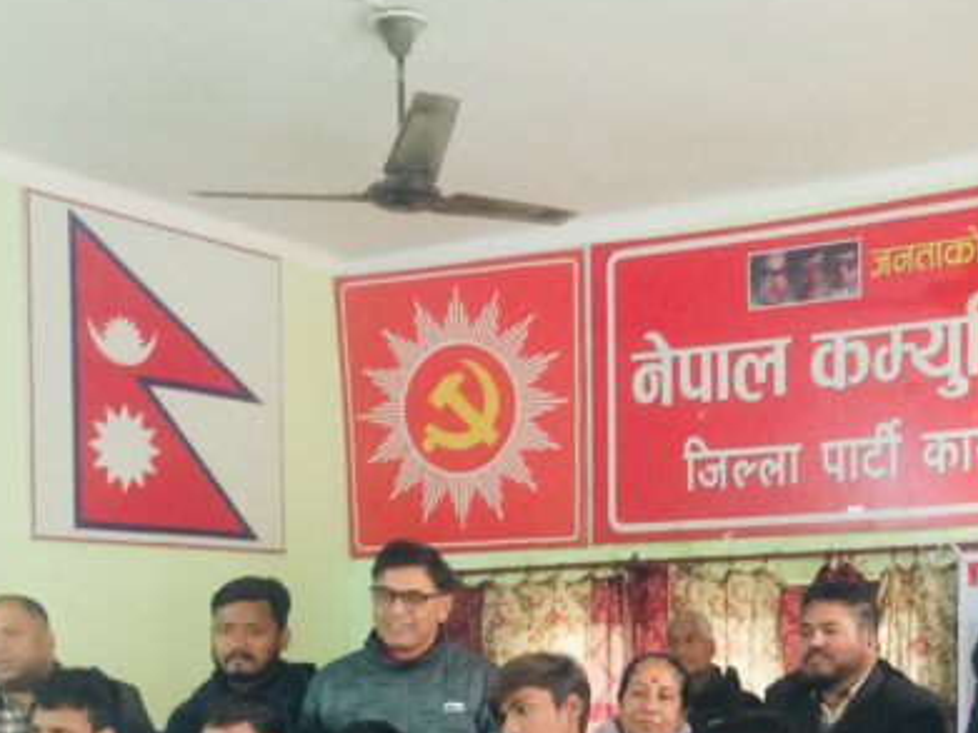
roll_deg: -0.6
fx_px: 1610
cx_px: 768
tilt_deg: -0.5
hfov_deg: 32.9
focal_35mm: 57
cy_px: 683
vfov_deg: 24.8
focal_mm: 4.15
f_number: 2.2
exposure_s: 1/4
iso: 125
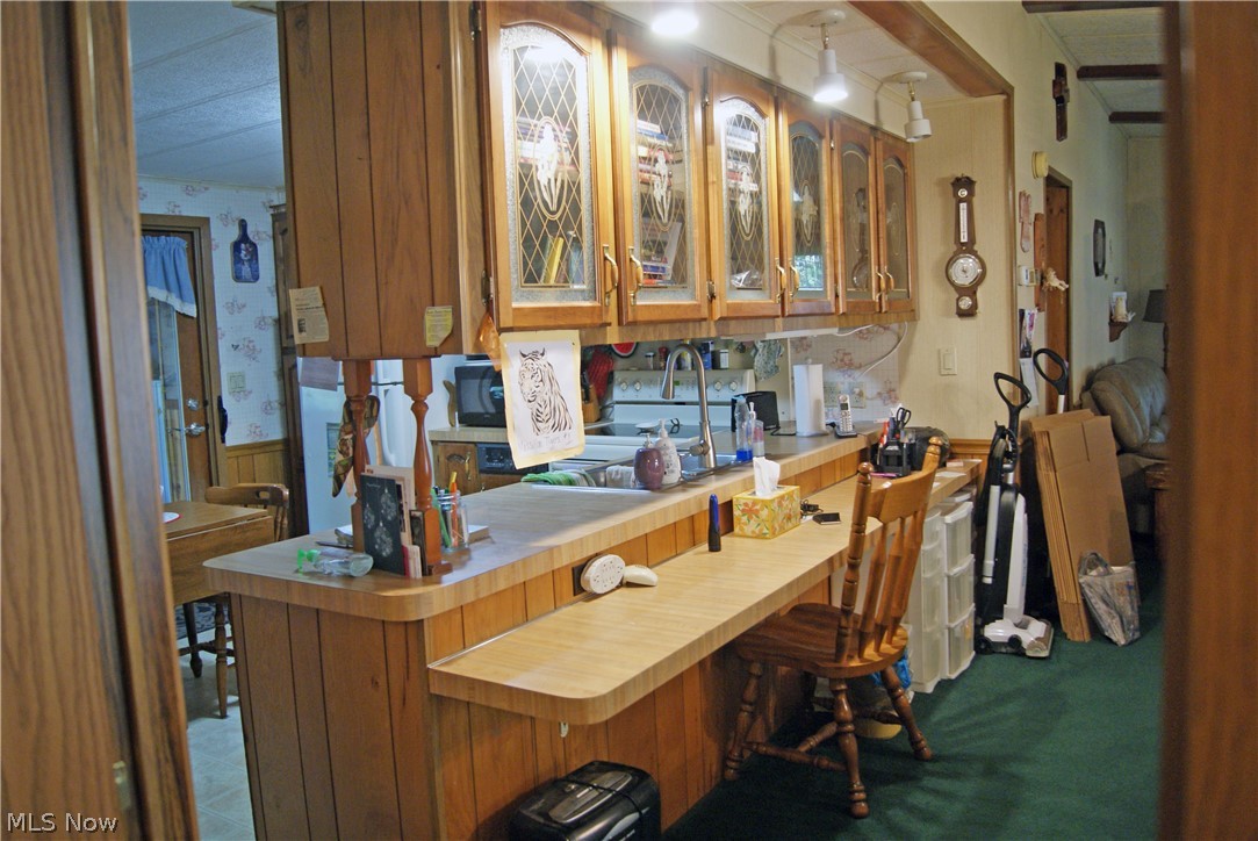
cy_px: 420
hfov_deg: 67.3
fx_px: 944
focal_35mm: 27
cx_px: 629
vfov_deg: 48.0
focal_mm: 18
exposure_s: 1/20
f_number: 3.5
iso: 400
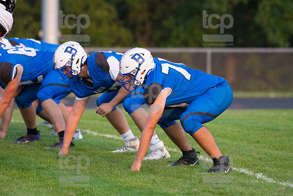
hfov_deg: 5.9
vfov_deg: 3.9
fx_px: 2849
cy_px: 98
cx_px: 146
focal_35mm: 350
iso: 3200
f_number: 5.6
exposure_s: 1/1250
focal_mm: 350
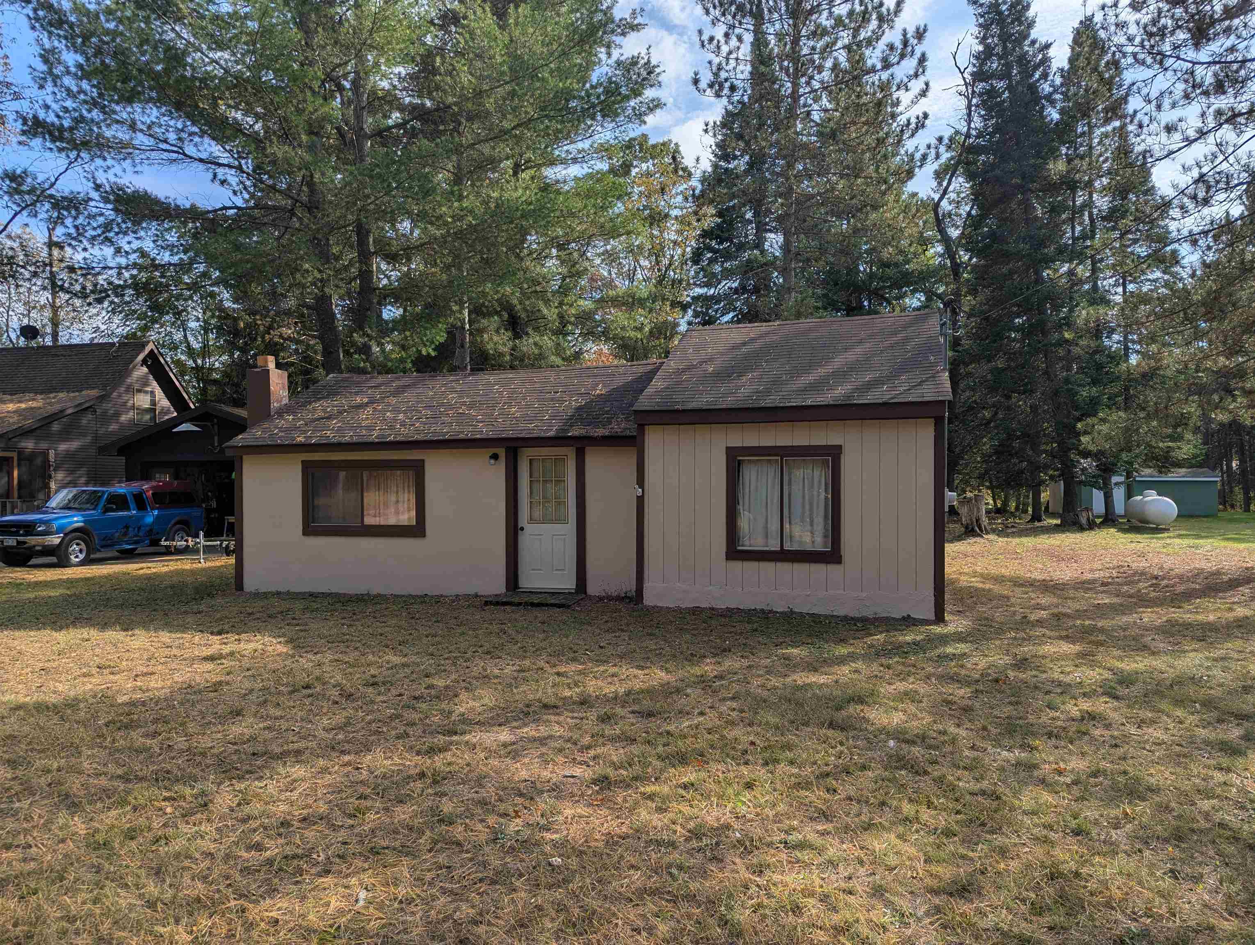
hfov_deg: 71.5
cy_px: 472
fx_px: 871
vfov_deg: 56.9
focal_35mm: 24
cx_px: 628
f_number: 1.85
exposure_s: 1/2217
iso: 42
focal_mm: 6.81
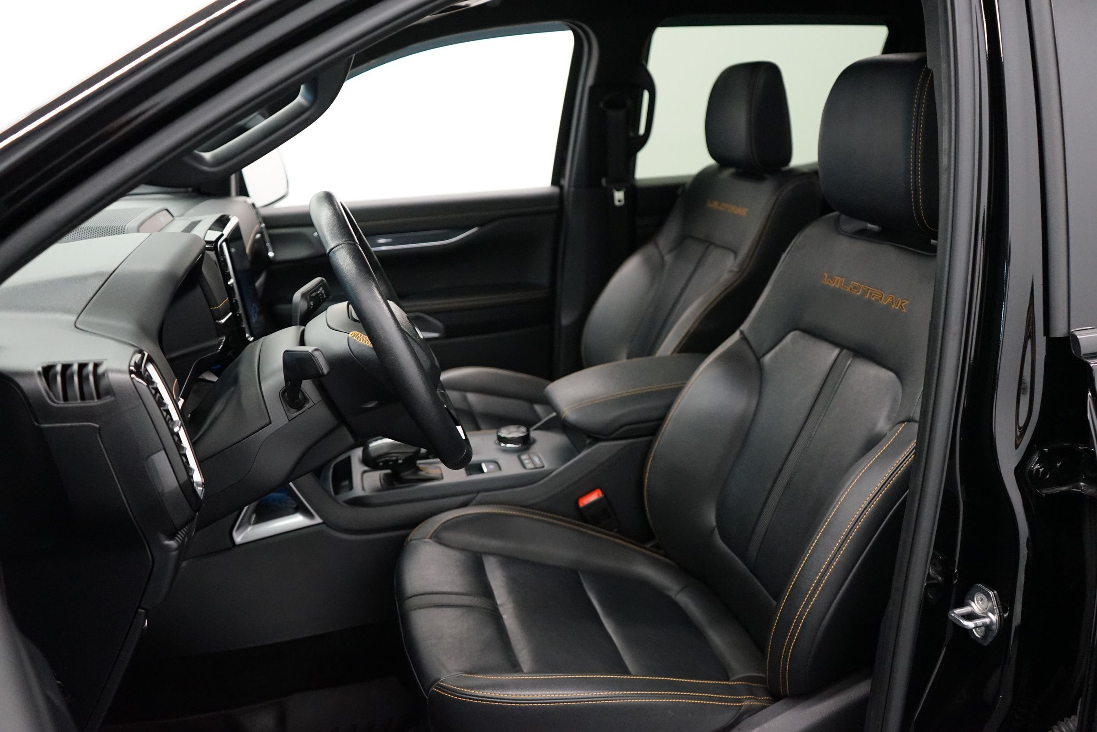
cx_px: 548
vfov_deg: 45.0
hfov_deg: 63.7
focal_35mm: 29
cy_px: 366
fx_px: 884
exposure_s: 1/160
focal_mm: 29
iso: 4000
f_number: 3.5
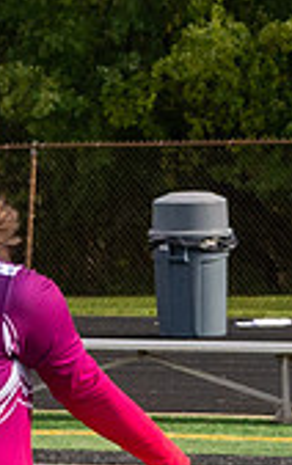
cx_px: -19
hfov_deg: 2.5
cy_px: 276
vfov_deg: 4.1
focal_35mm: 517
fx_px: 6566
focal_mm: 70
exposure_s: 1/2000
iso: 1600
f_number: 10
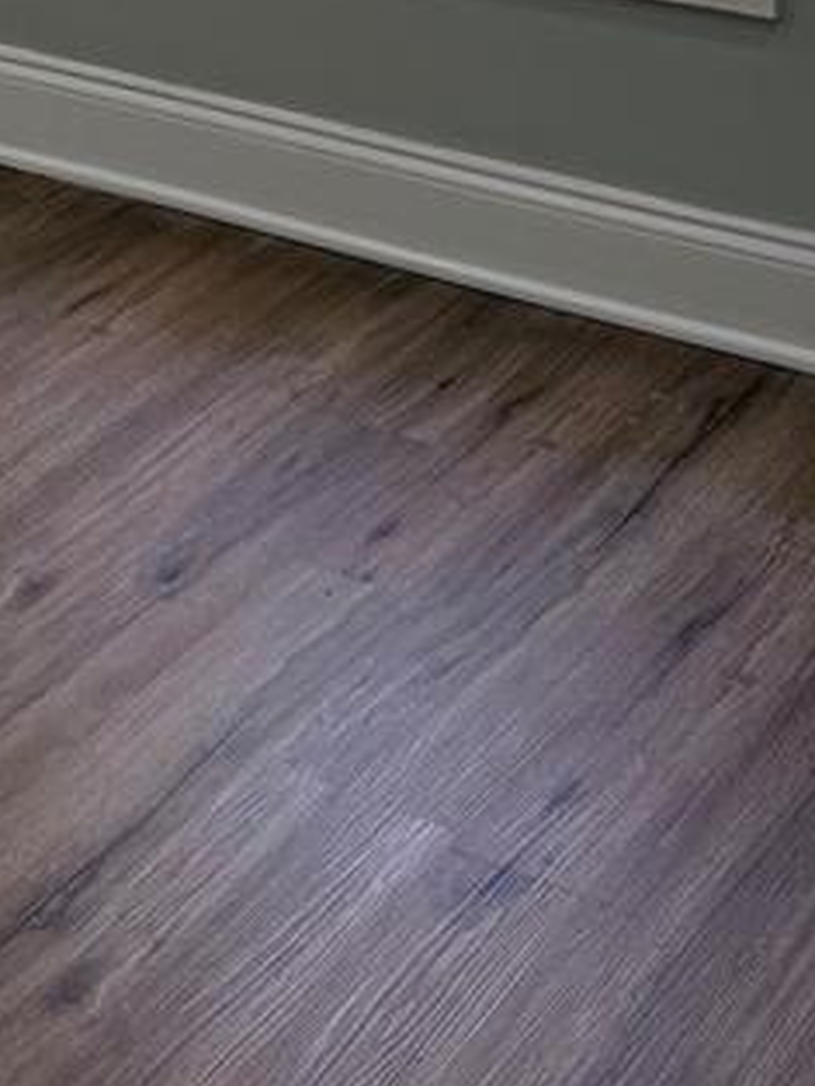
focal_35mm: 92
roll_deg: +1.8
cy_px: -597
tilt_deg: -6.2
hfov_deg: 15.4
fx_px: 2886
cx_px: -225
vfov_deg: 18.6
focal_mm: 6.76
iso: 64
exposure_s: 1/122
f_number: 1.78
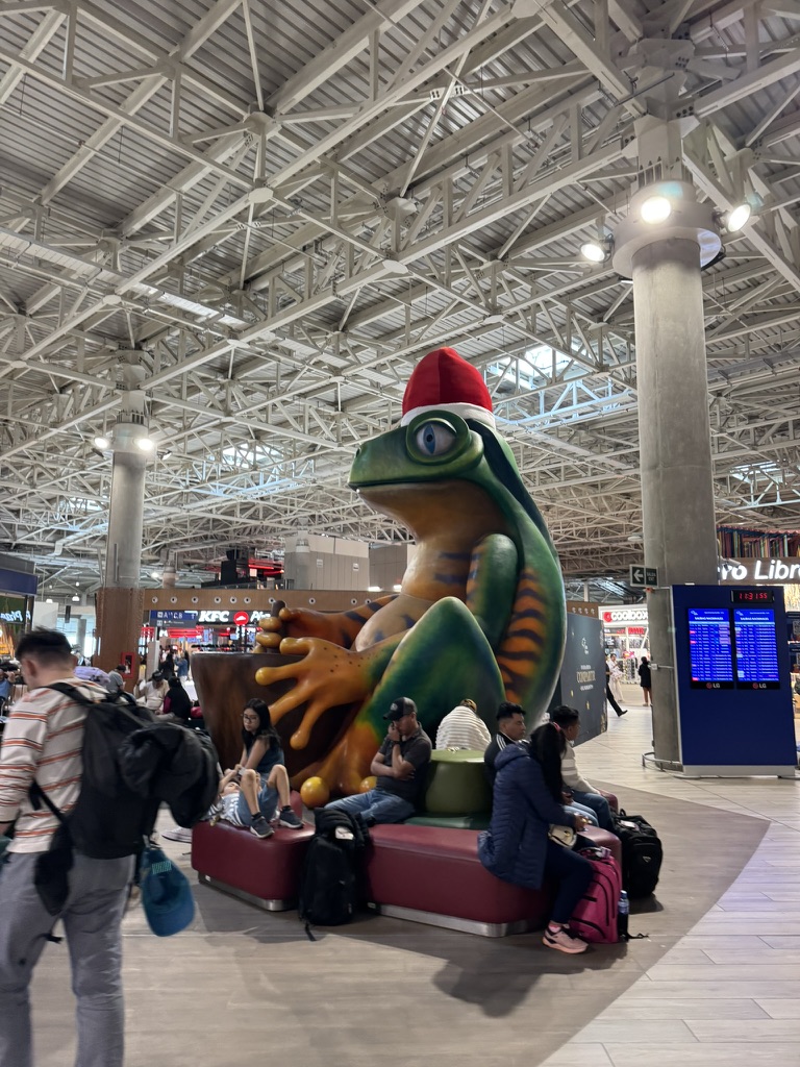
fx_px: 740
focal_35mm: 24
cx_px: 400
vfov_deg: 71.6
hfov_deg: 56.8
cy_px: 534
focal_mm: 6.76
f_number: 1.78
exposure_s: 1/77
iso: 200
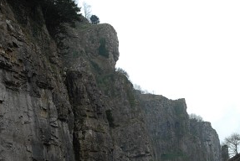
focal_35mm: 87
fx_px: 581
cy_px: 149
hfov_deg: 23.3
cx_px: 144
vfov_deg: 15.5
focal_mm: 30
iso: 320
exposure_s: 1/80
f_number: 13
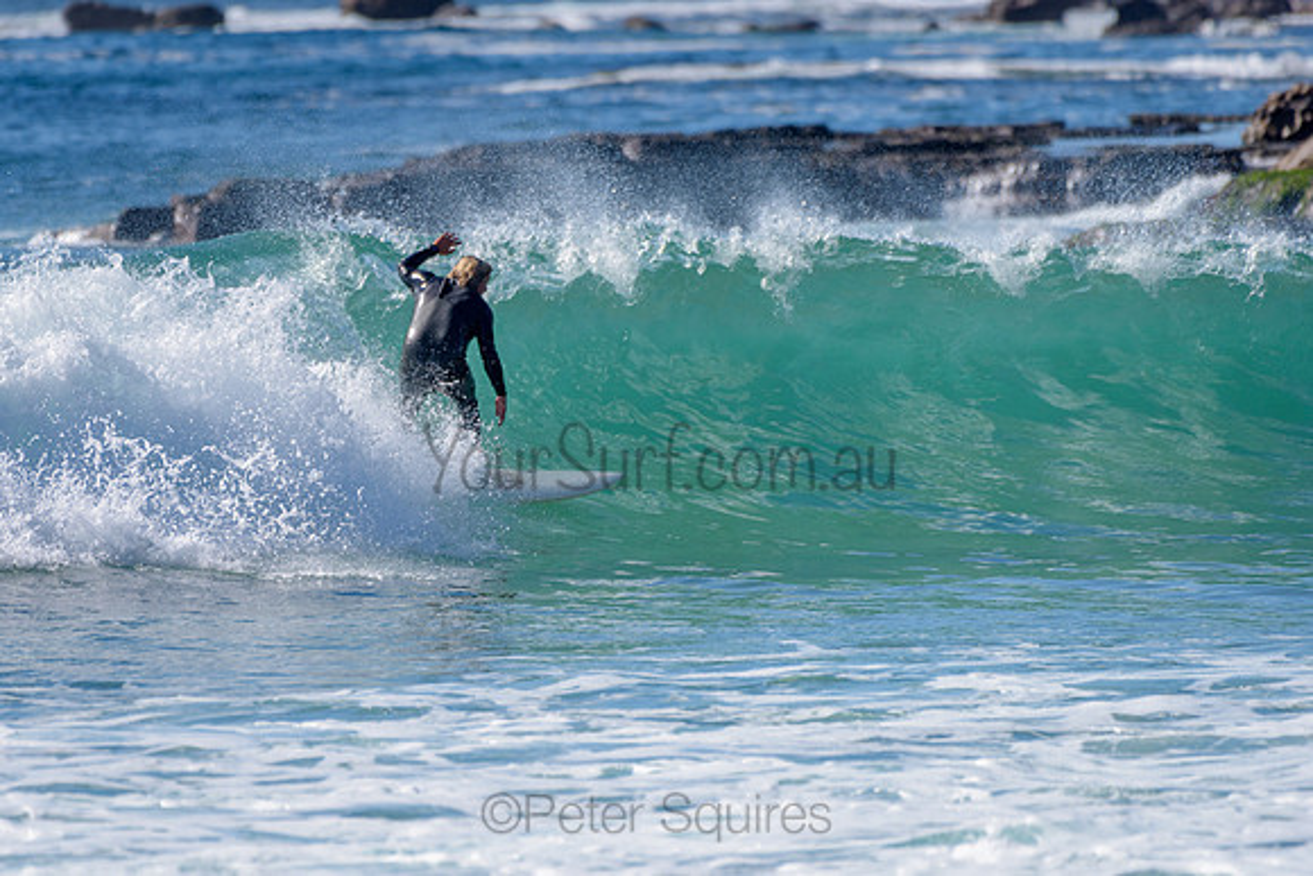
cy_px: 366
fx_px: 22360
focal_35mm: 613
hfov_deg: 3.4
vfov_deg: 2.2
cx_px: 508
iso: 140
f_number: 5.6
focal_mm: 500
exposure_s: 1/2000
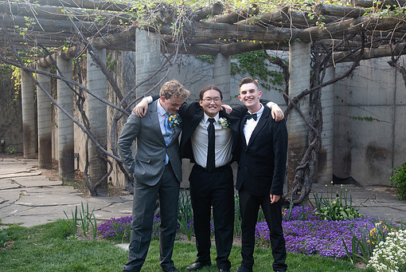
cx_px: 222
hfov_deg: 39.5
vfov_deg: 27.0
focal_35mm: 50
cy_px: 149
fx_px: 564
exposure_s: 1/125
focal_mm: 44
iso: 500
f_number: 5.6
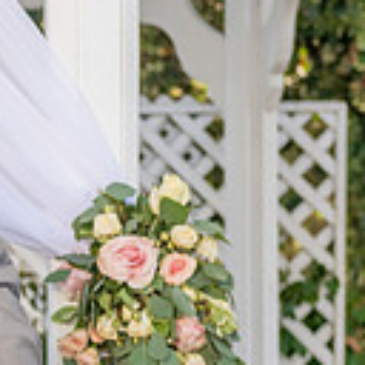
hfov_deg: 7.8
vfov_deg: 8.1
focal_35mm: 215
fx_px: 2565
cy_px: 395
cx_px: -331
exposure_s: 1/200
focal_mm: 56
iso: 250
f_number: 4.5
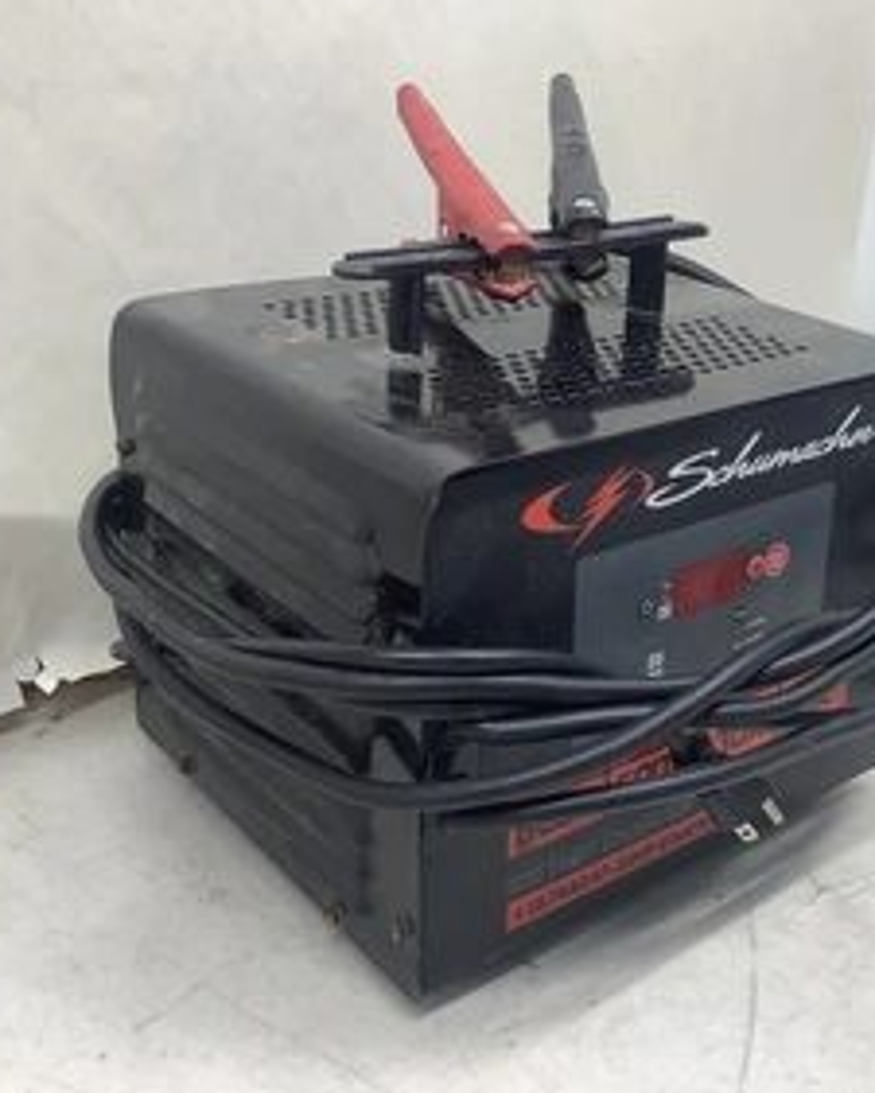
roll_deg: -1.7
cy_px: 521
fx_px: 1391
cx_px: 541
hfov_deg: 34.8
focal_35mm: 43
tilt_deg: -22.7
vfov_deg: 42.9
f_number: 2.4
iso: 64
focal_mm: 3.3
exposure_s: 1/60
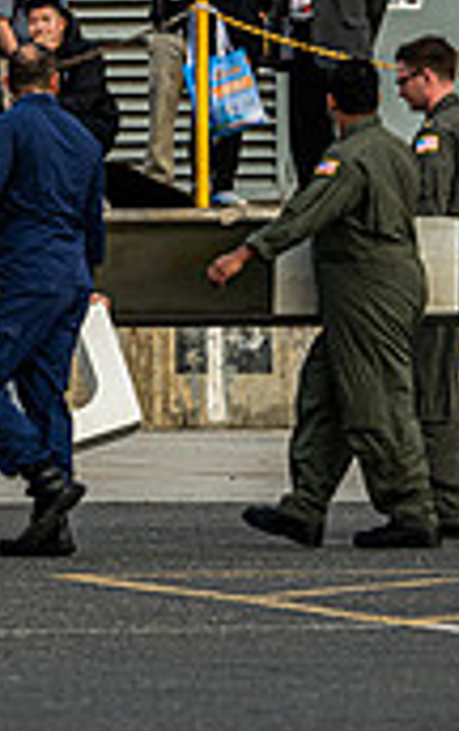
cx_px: -669
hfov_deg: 1.5
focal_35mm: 856
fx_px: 17076
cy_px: 44
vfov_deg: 2.5
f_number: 7.1
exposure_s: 1/320
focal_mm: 210
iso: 160
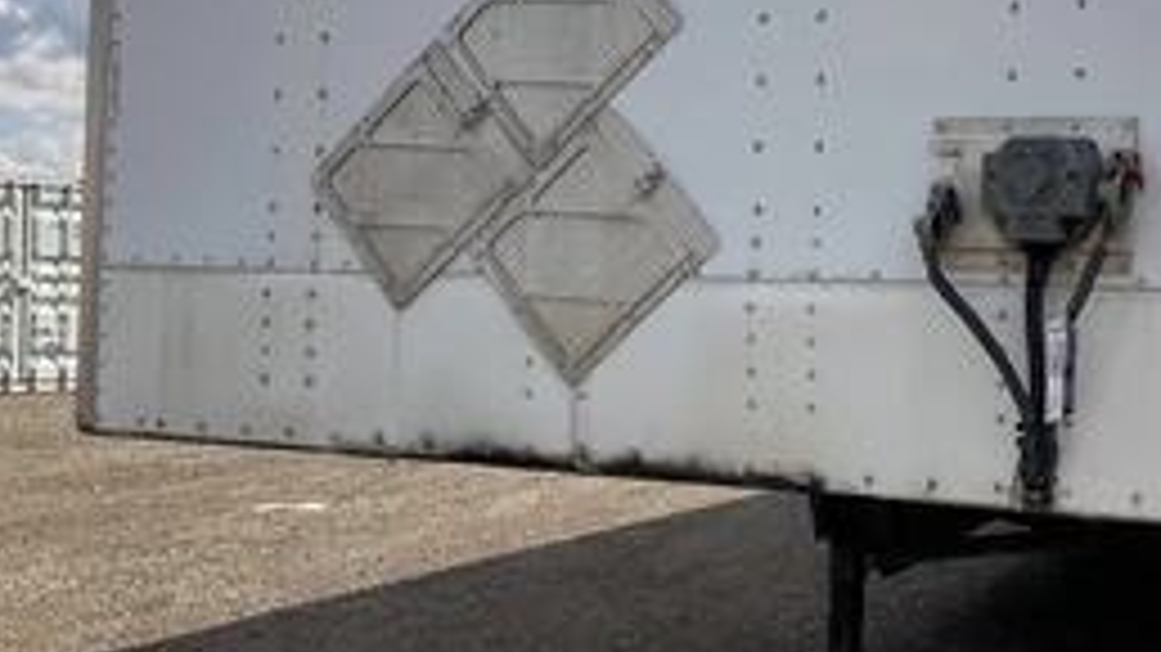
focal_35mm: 49
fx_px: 1508
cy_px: 288
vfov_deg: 24.4
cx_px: 850
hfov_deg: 41.1
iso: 25
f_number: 1.8
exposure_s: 1/1730
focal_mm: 3
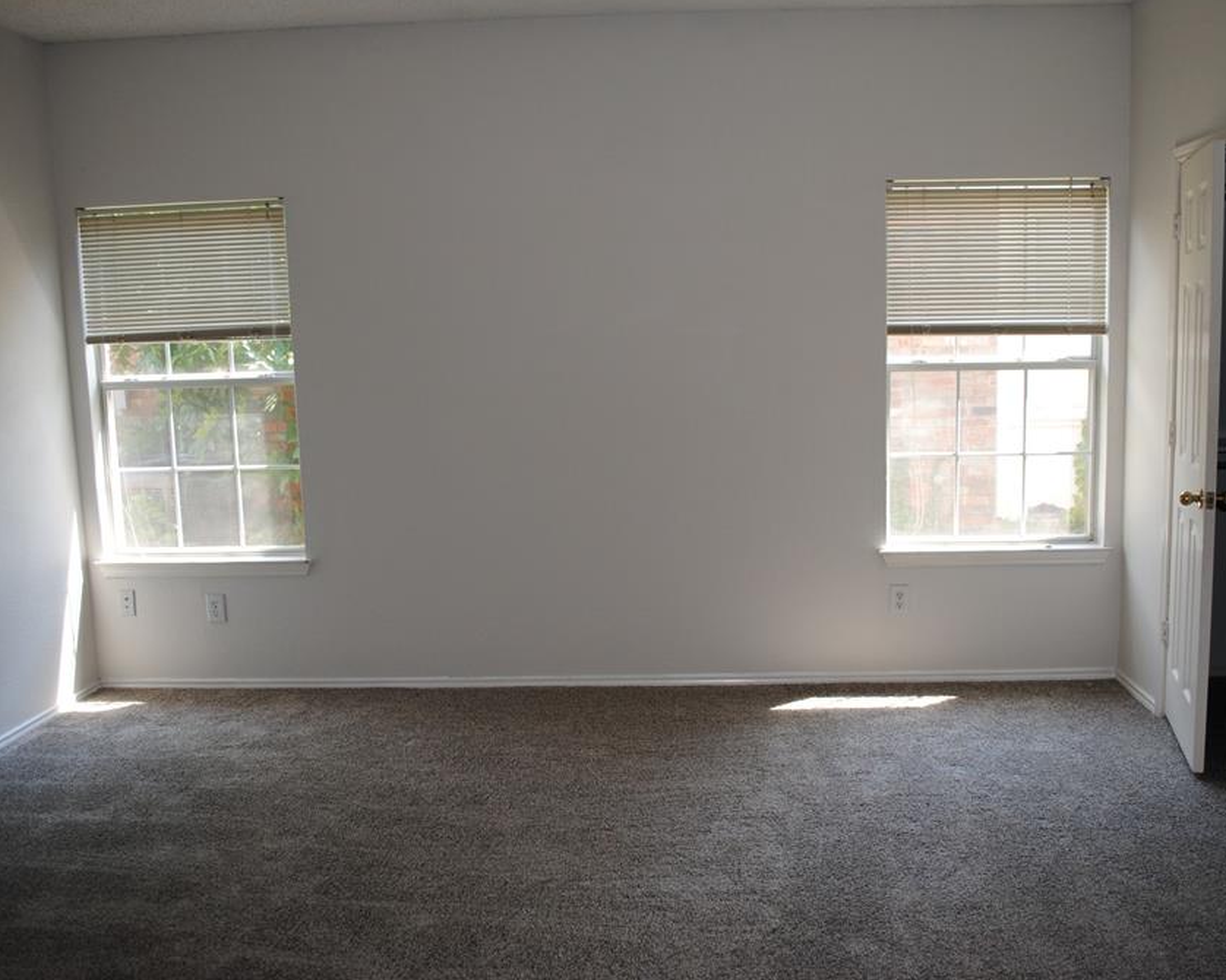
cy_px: 486
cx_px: 674
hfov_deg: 57.1
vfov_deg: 47.1
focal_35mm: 31
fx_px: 1125
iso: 200
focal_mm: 18
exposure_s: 1/80
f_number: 3.5
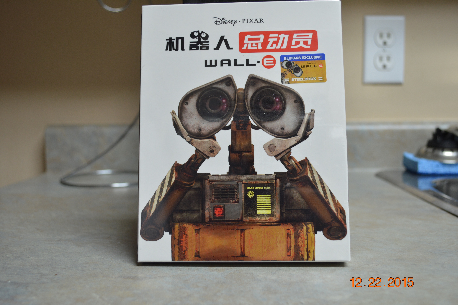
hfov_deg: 53.2
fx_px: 458
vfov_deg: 36.8
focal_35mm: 36
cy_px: 152
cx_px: 229
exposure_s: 1/20
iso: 400
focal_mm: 24
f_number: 4
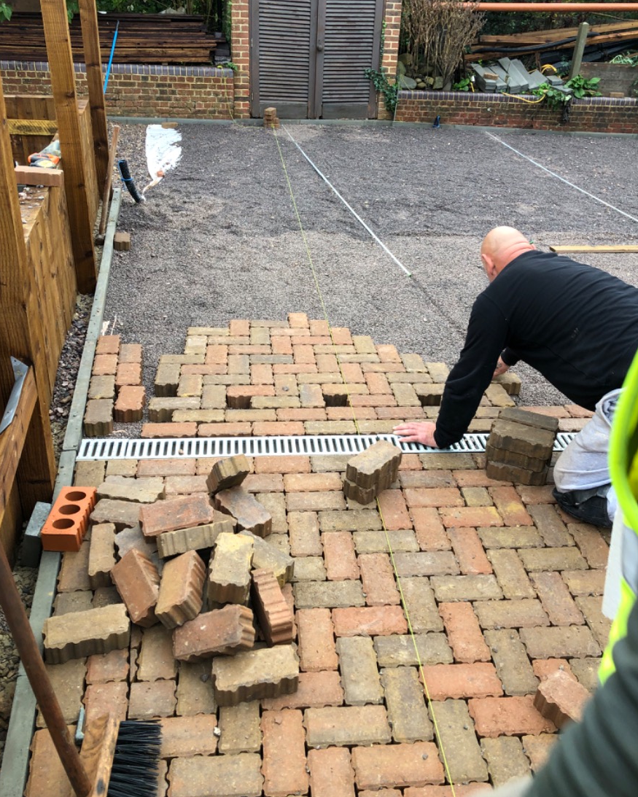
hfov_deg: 48.5
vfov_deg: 58.7
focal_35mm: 30
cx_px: 314
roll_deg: -3.3
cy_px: 376
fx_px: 708
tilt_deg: -30.0
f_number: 1.8
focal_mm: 3.99
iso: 32
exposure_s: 1/120
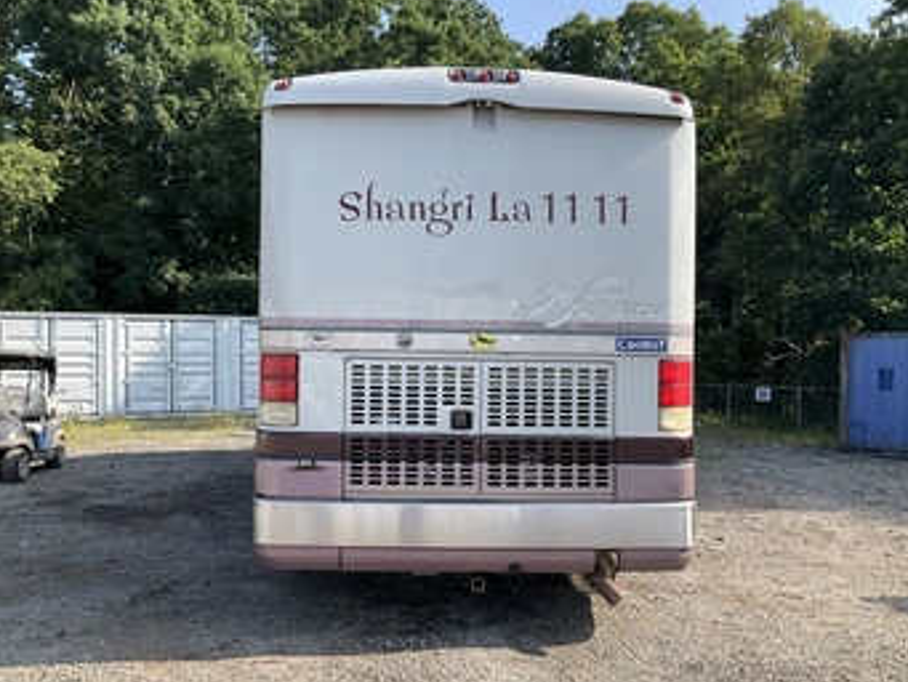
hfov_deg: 53.9
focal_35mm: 34
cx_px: 445
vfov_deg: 41.8
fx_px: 892
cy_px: 357
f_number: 1.8
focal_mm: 3
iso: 25
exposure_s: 1/781
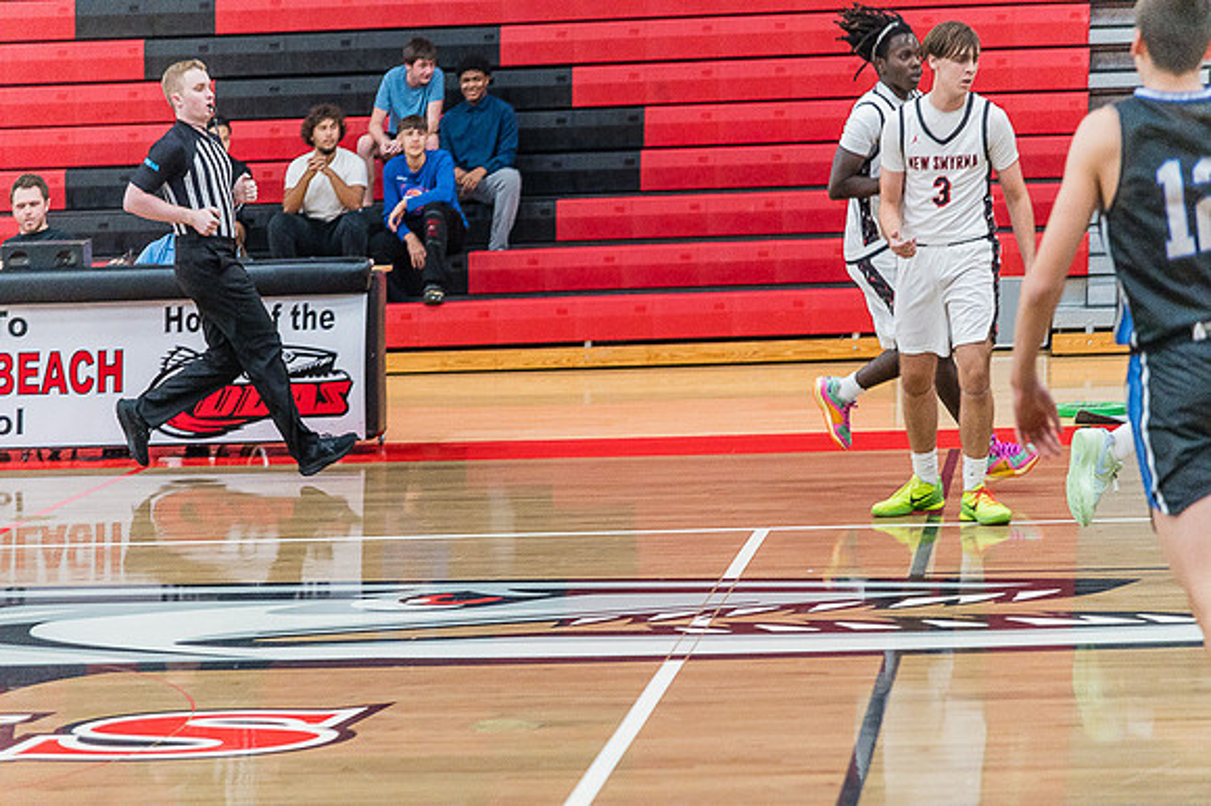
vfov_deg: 11.4
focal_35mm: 120
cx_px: 606
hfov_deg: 17.1
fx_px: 4034
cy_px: 403
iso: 5000
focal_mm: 120
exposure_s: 1/320
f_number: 4
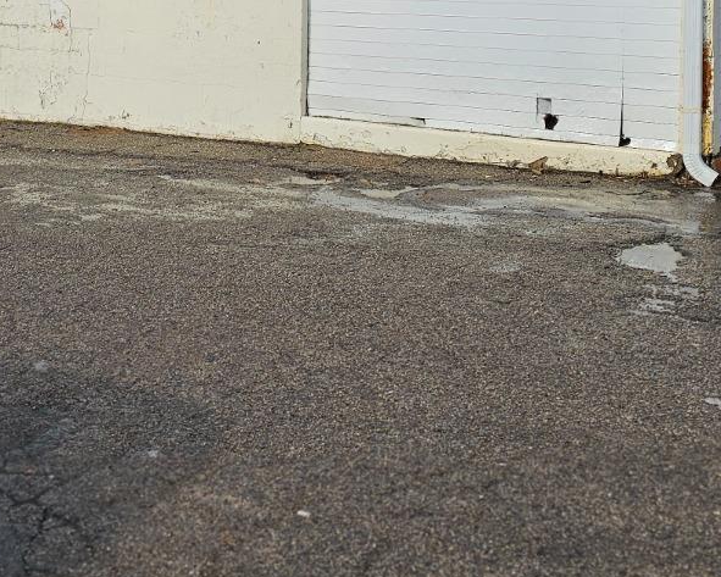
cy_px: -19
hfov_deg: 32.6
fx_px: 1217
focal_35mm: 57
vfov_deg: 25.2
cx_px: 212
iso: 16
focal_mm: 6.3
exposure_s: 1/1445
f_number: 1.7
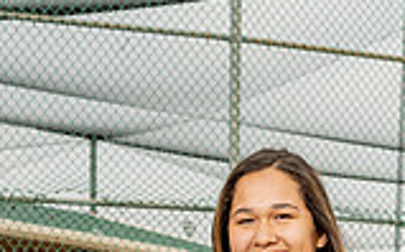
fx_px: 1114
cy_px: 550
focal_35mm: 101
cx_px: 245
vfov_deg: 11.3
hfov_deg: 20.6
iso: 80
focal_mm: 35
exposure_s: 1/250
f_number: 5.6
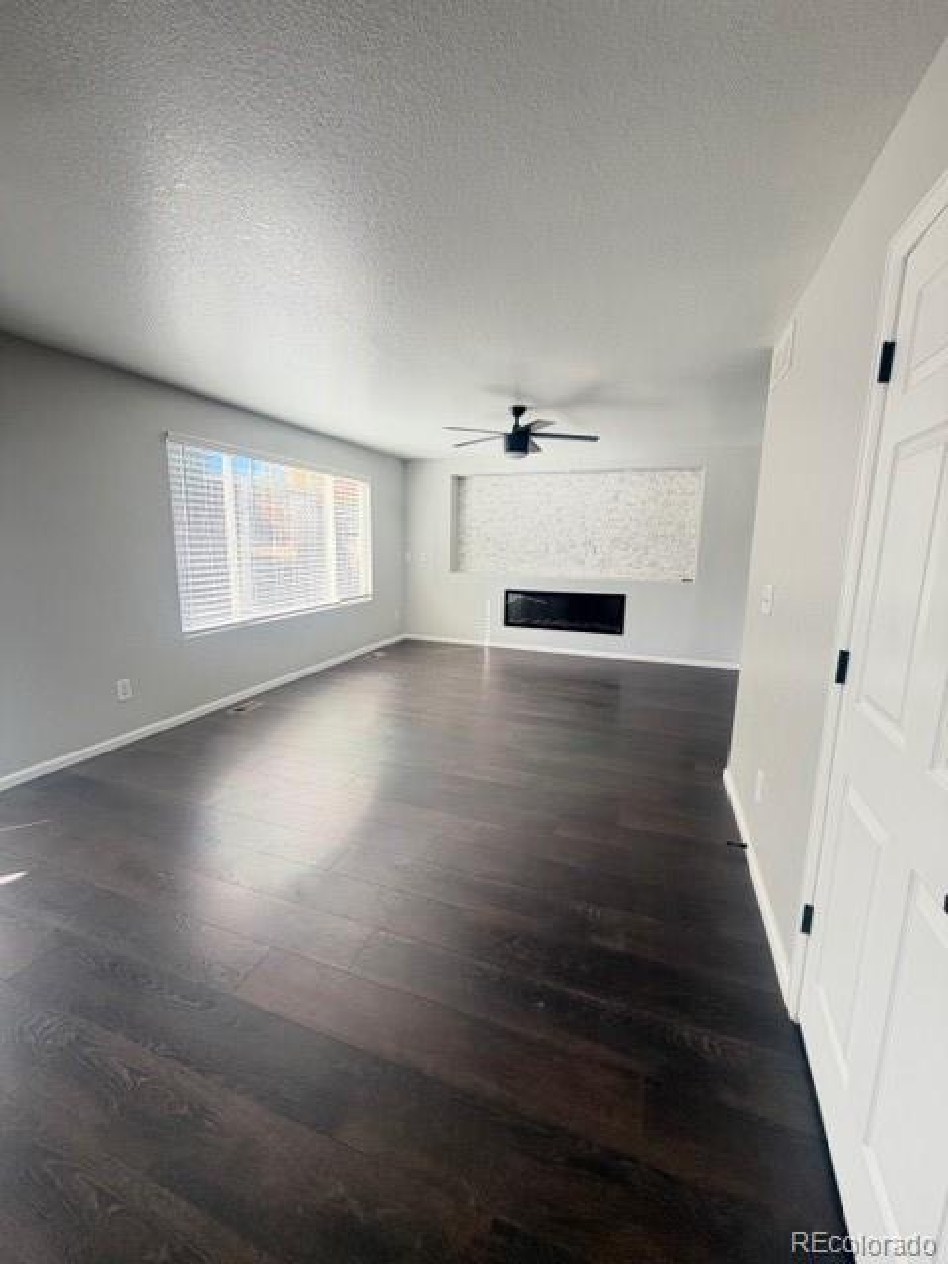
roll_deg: -0.5
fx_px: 511
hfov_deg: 85.7
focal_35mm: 14
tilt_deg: -8.6
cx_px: 474
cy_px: 632
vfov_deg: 102.1
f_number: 2.2
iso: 160
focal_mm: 2.22
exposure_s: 1/121
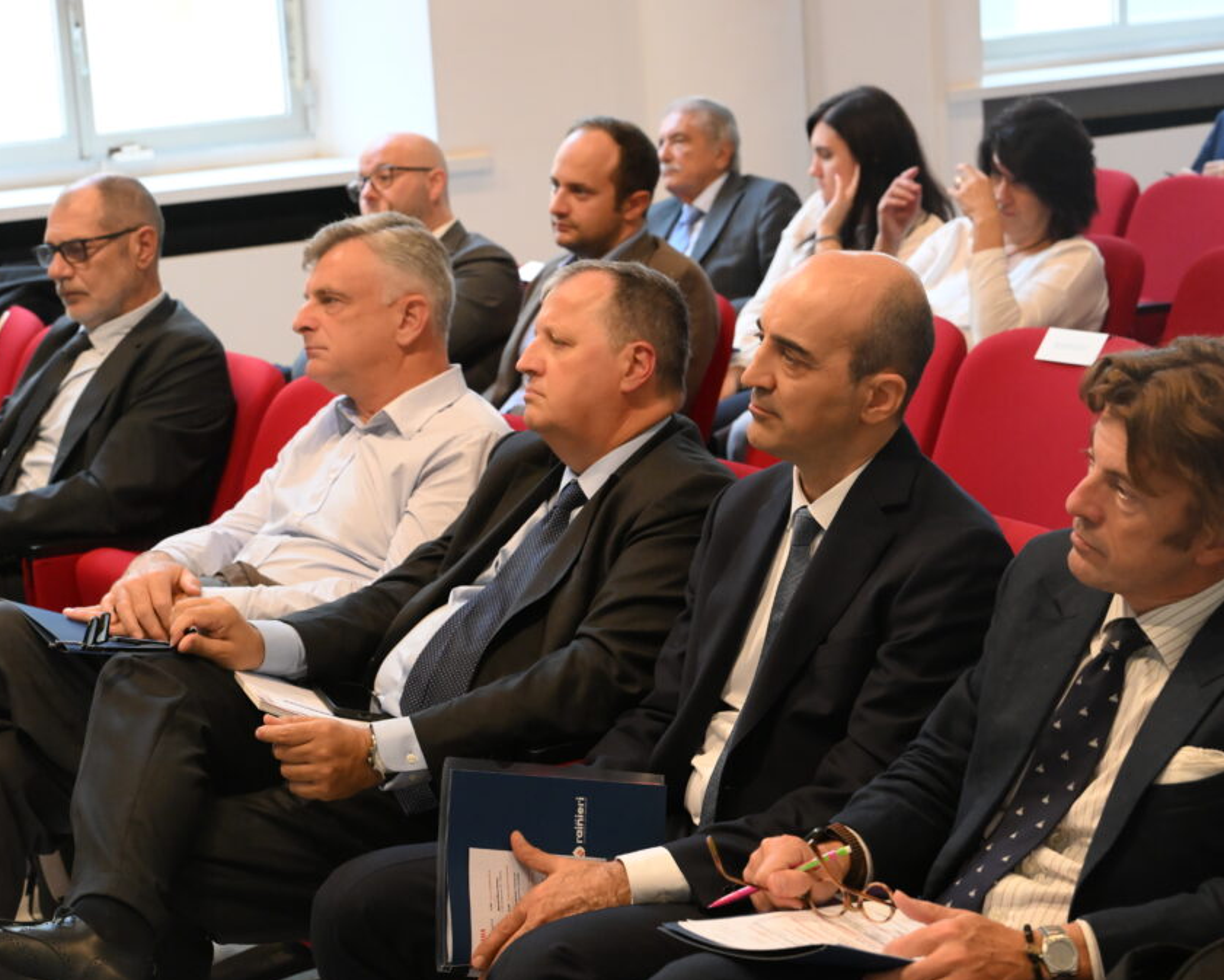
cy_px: 496
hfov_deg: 23.8
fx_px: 2898
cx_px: 595
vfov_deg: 19.2
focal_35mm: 80
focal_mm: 70
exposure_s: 1/160
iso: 6400
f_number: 6.3
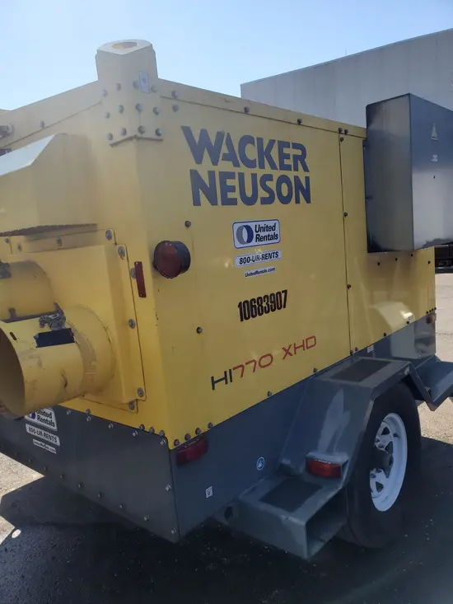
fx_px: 454
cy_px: 302
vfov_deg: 67.3
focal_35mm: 26
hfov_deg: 53.1
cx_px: 226
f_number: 2.4
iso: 50
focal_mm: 4.3
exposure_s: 1/1261
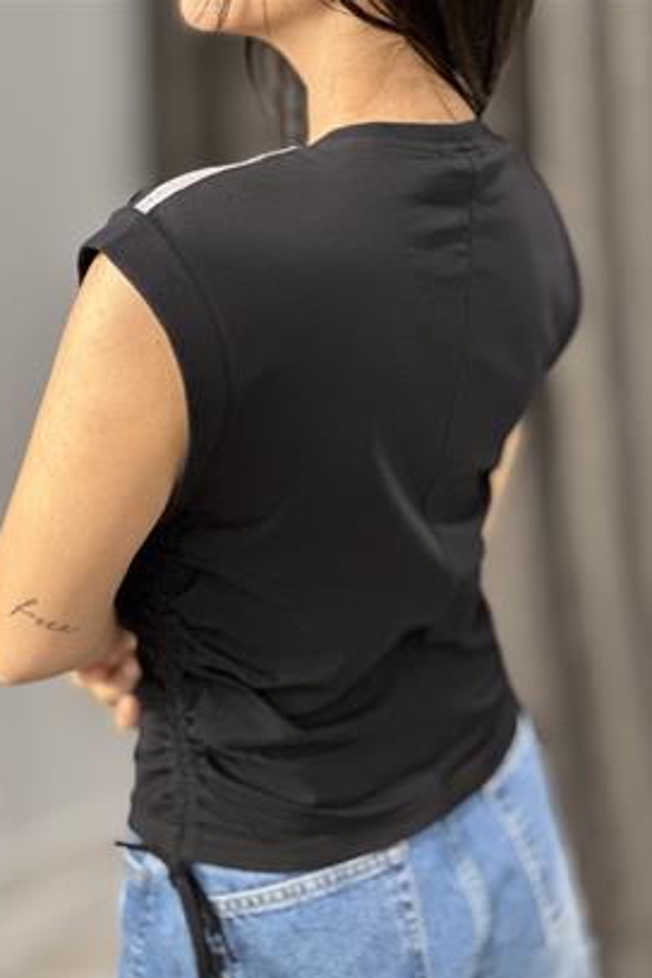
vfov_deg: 25.1
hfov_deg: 16.9
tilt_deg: -17.9
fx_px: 2200
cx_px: 307
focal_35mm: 81
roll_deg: +0.6
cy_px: 493
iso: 320
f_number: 2.8
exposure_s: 1/33
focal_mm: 9
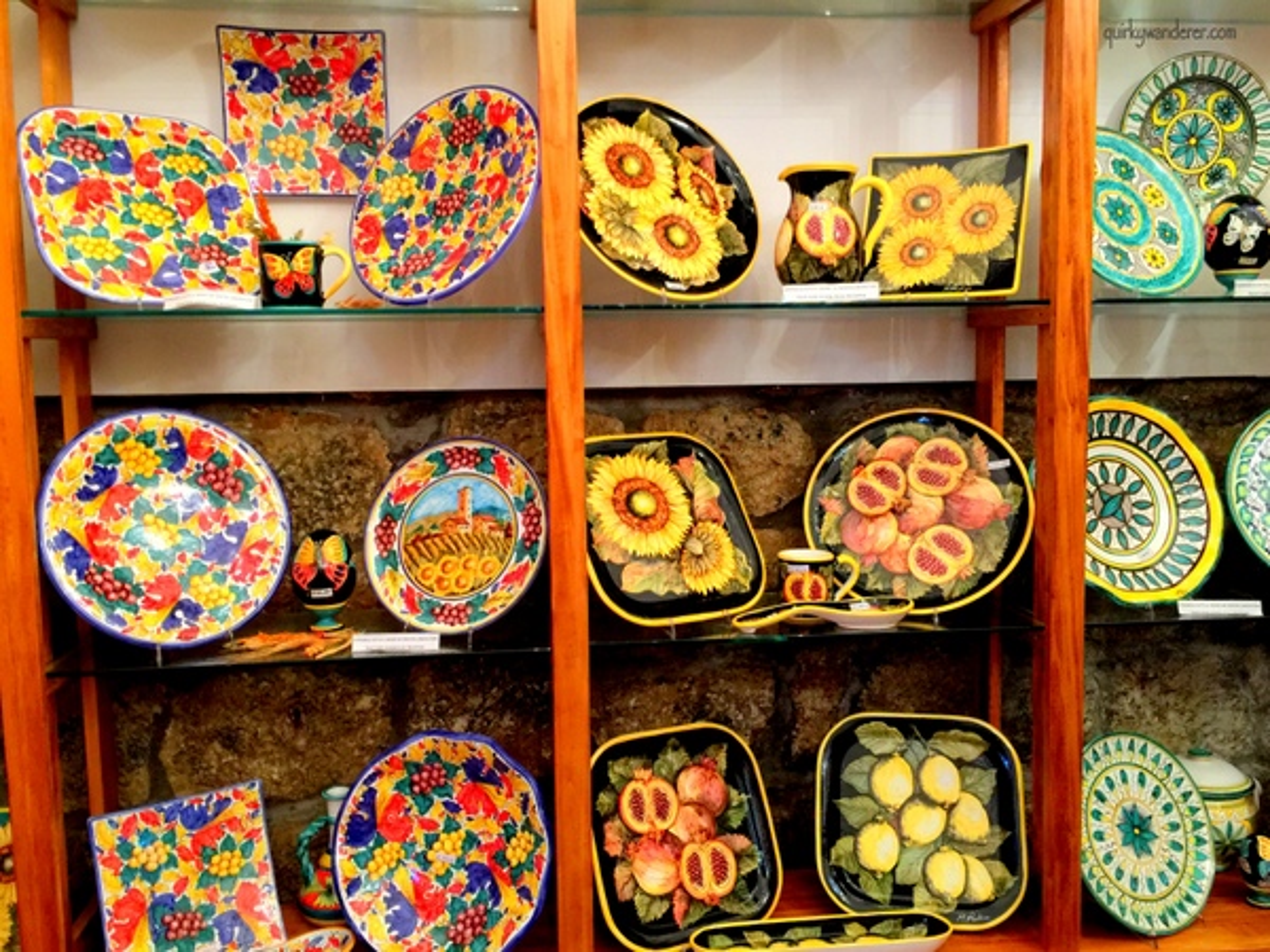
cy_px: 476
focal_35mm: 29
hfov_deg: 61.7
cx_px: 635
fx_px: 1064
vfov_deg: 48.2
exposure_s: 1/10
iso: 100
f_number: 2.2
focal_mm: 4.15
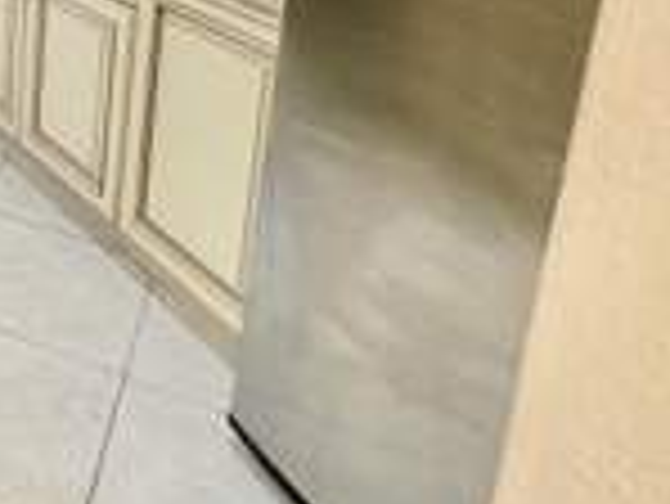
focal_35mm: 45
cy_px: -74
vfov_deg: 28.7
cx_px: -297
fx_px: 872
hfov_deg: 29.2
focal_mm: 2.22
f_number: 2.2
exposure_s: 1/120
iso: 250
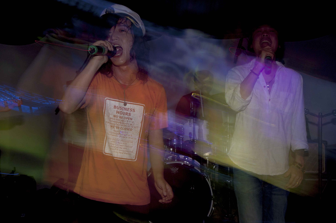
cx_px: 168
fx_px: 475
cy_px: 112
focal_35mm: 51
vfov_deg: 26.4
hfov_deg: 38.9
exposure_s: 1/3
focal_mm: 34
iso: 160
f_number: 16
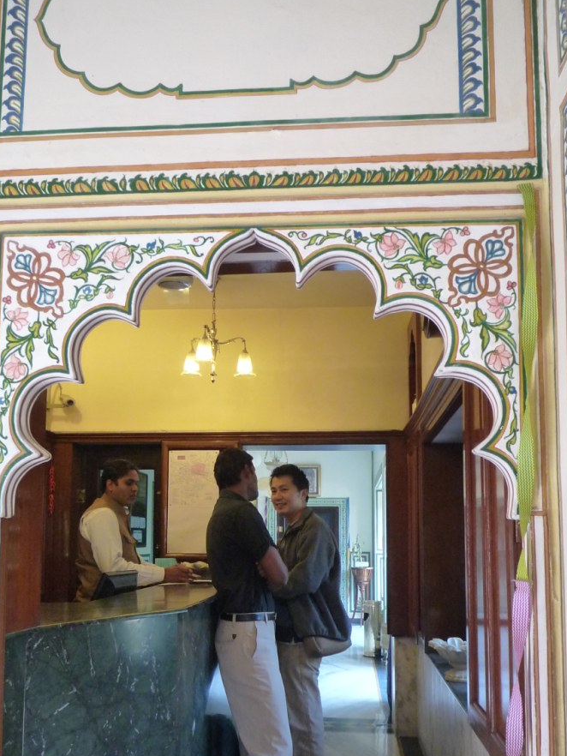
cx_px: 269
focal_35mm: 34
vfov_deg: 53.4
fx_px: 742
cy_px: 469
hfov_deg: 41.8
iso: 400
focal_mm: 4.4
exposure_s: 1/25
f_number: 2.8
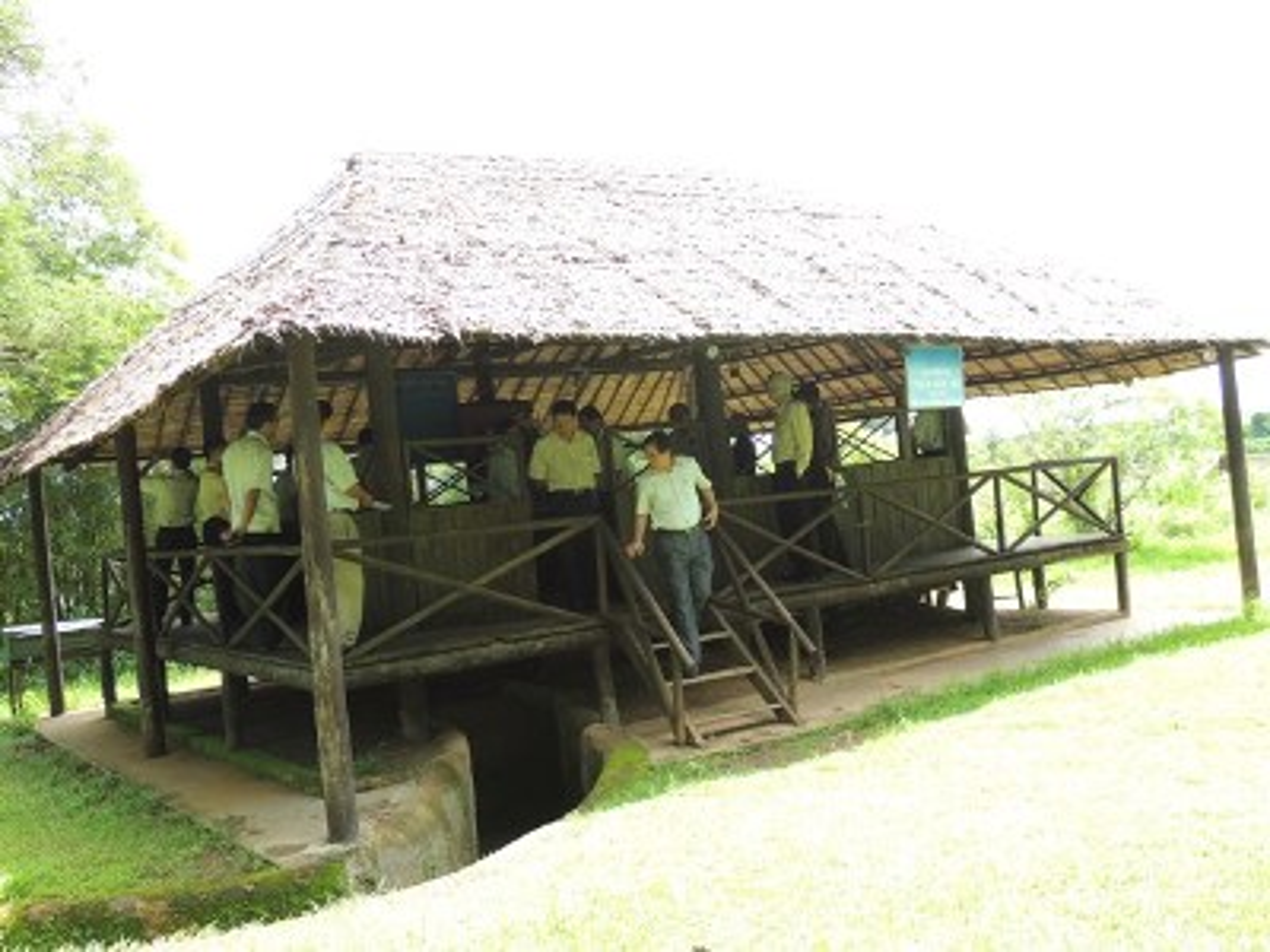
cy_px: 476
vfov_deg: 40.7
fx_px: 1284
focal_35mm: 35
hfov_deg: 52.6
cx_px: 635
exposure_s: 1/125
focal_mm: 6.2
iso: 100
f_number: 3.3
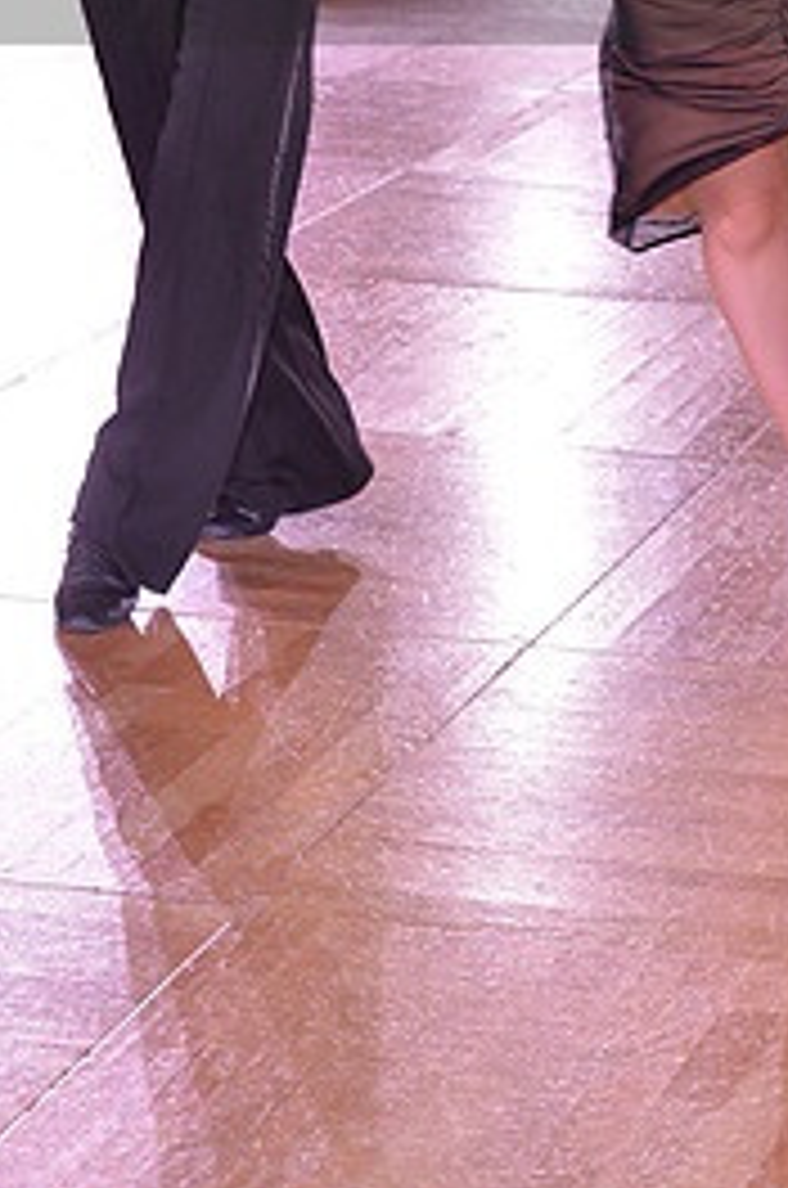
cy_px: -104
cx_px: 448
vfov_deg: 13.1
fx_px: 5076
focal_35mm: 154
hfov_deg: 8.9
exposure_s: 1/250
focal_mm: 70
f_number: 6.3
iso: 2000
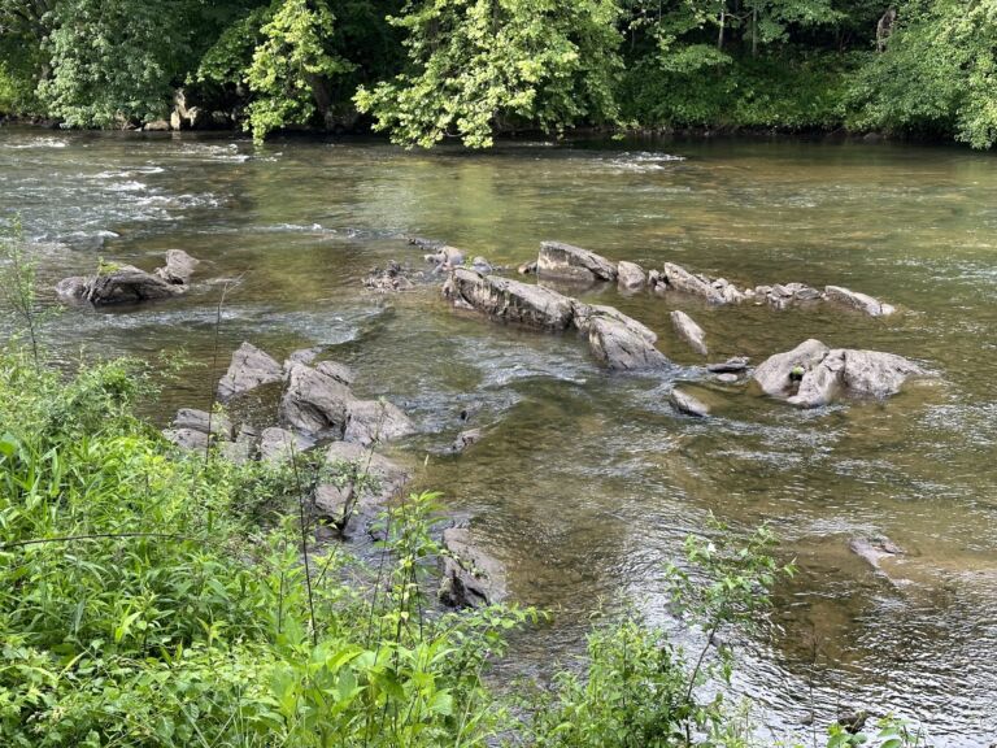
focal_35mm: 48
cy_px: 374
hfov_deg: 39.7
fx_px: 1382
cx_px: 498
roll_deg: -0.2
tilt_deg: -14.9
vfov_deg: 30.3
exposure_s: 1/273
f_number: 1.78
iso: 64
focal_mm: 6.86
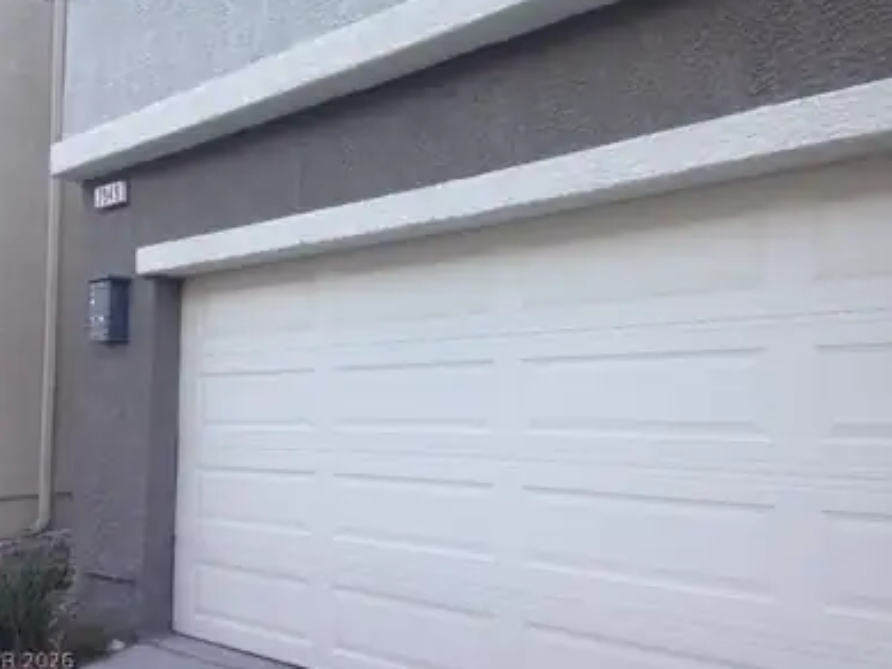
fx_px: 876
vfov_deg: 41.8
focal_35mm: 34
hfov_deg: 54.0
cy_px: 331
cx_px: 435
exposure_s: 1/60
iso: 50
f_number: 2.4
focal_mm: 4.12
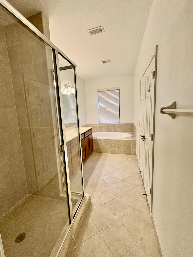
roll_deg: +2.6
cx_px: 90
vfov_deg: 98.2
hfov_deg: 81.6
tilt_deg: -6.9
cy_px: 127
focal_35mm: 15
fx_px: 112
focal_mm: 2.22
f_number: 2.2
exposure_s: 1/120
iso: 250
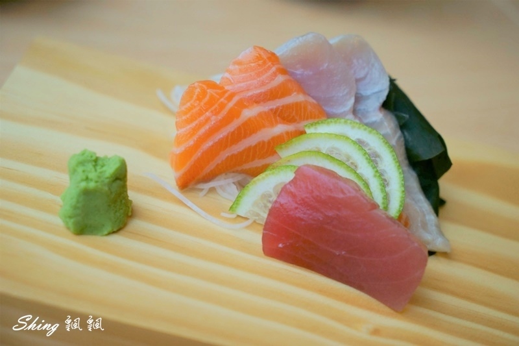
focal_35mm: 65
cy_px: 173
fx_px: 937
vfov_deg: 20.9
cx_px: 260
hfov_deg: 31.0
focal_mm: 65
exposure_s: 1/1250
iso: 1000
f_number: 5
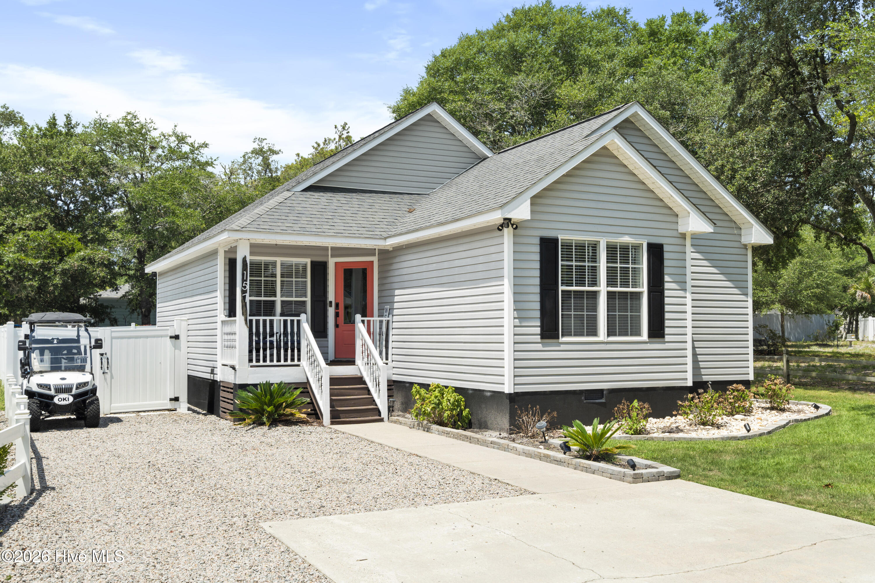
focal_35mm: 35
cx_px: 438
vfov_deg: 37.9
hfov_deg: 54.4
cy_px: 292
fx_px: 851
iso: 100
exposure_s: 1/500
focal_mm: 35
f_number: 8
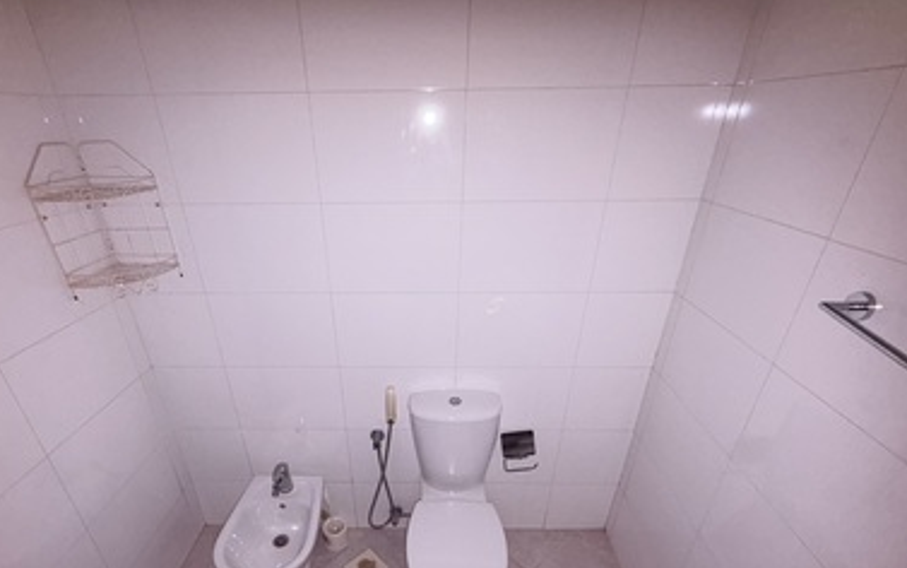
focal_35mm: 18
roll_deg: +1.1
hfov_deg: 90.9
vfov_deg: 63.9
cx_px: 417
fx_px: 445
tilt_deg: -29.0
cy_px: 365
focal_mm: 2.22
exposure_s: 1/25
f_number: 2.2
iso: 100
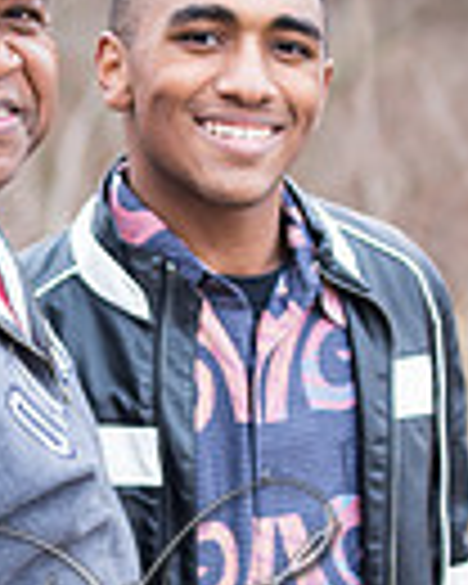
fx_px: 4796
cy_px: 500
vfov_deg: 7.0
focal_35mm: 277
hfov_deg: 5.6
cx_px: 108
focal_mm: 85
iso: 200
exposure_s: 1/30
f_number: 2.8
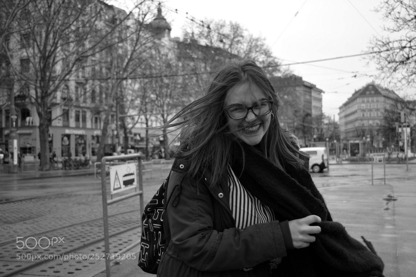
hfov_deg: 45.0
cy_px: 138
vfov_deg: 30.8
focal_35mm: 44
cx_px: 208
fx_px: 503
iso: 200
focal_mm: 29
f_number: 4.2
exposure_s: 1/250
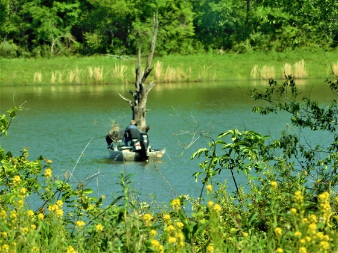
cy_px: 126
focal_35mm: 394
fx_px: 3847
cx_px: 169
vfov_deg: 3.8
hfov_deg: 5.0
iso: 125
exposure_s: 1/100
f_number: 5.9
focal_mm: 70
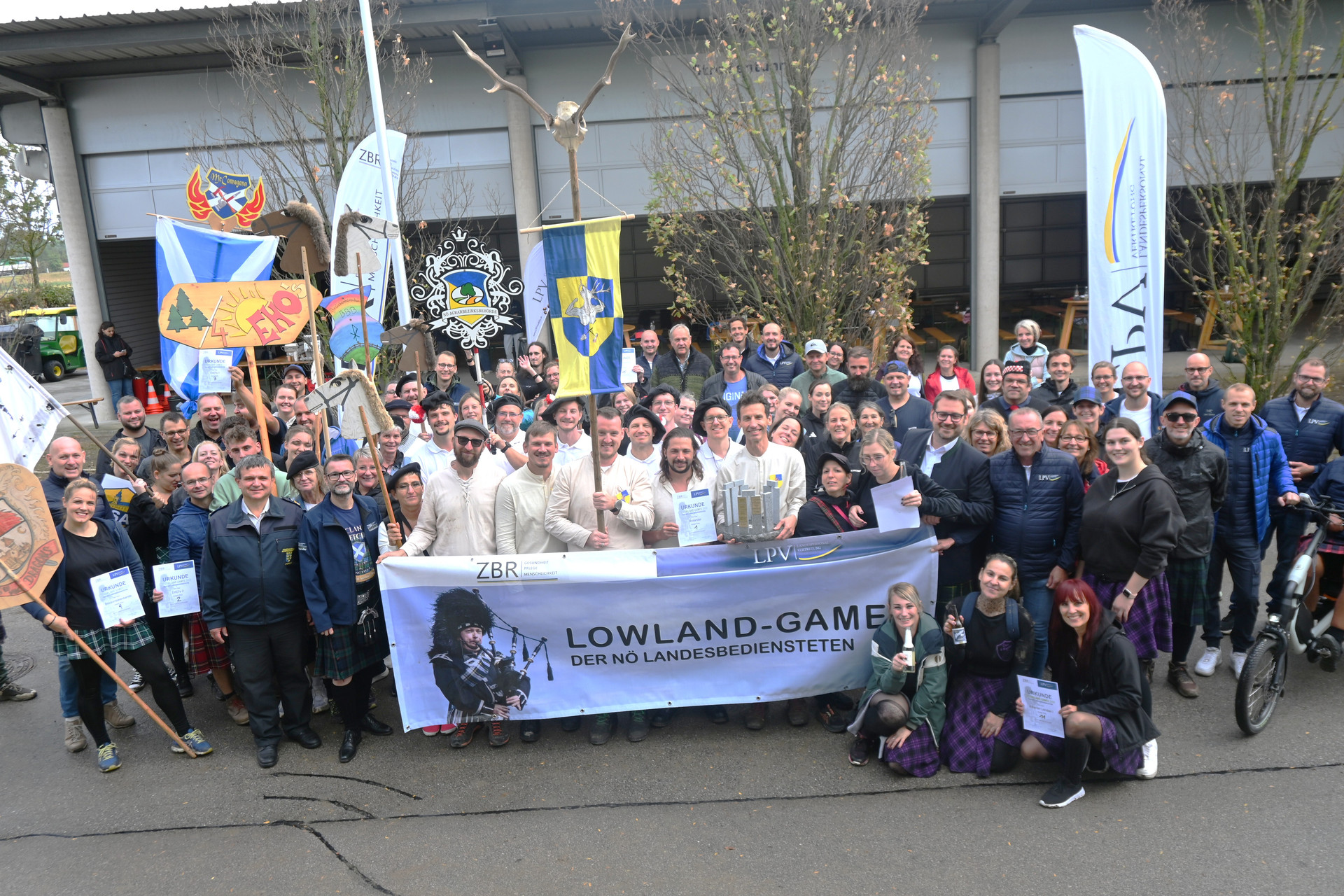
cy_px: 448
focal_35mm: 28
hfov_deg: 65.9
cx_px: 672
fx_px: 1036
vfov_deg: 46.8
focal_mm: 18.5
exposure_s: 1/250
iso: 180
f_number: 5.6
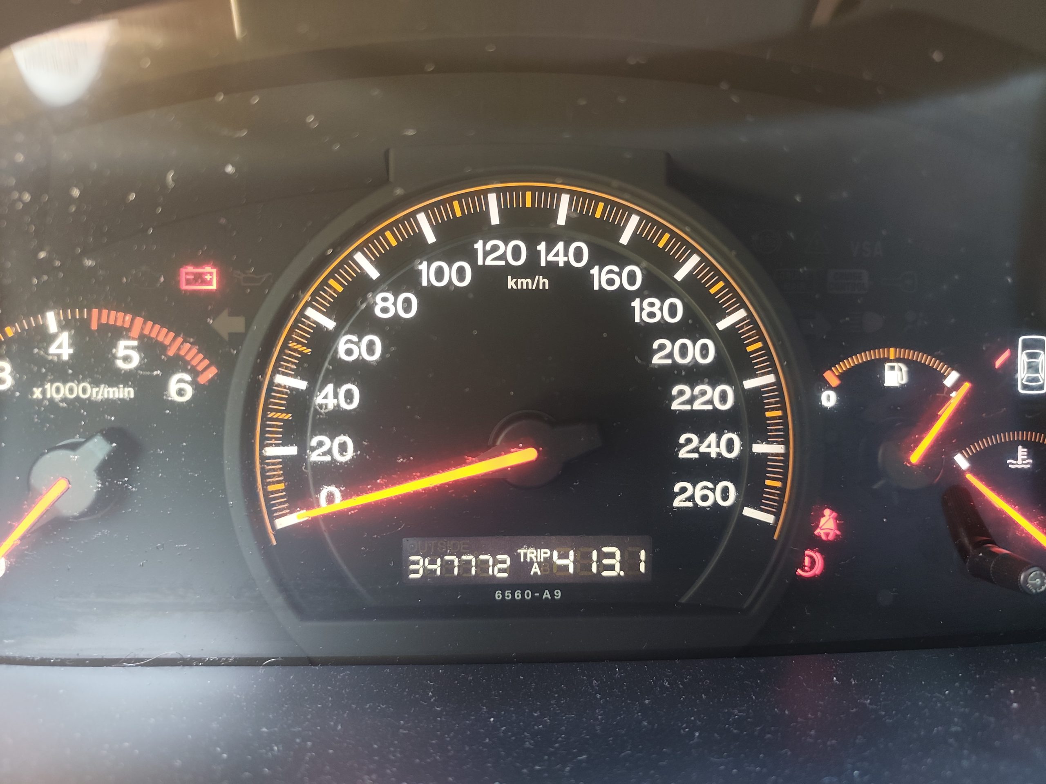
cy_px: 392
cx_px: 523
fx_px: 695
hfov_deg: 73.9
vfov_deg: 58.9
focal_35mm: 23
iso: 800
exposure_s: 1/40
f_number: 1.65
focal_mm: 6.19
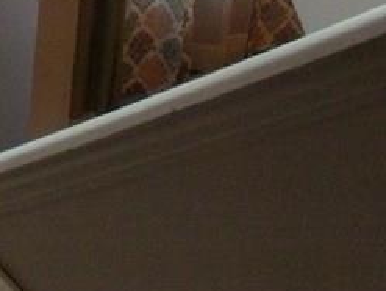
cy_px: -211
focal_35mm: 149
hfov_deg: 12.3
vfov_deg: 9.6
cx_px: -277
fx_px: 1664
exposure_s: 1/40
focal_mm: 6.4
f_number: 3.6
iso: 400
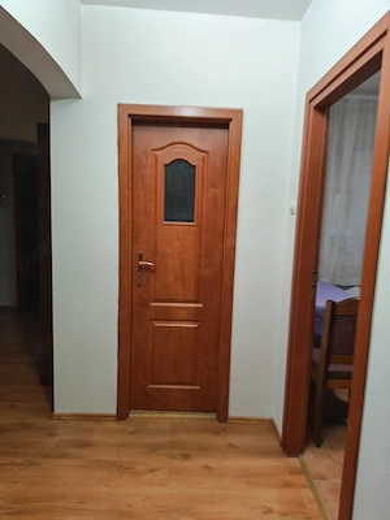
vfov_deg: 71.6
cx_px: 195
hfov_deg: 56.8
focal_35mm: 24
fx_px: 361
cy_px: 260
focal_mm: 6.12
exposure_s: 1/33
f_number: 1.9
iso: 1250
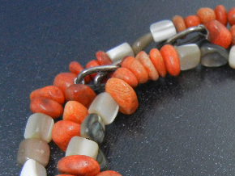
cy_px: 161
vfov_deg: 19.3
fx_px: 510
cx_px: 240
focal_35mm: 75
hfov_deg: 24.7
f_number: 7.2
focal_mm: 6.2
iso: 800
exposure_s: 1/30
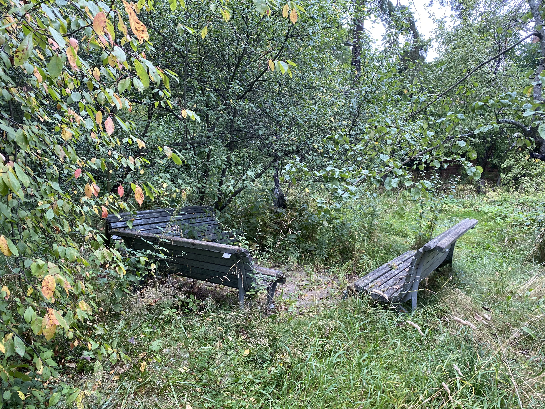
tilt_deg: -5.4
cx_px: 272
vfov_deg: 53.1
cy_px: 204
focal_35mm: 26
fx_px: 409
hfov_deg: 67.3
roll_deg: -0.9
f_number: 1.8
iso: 100
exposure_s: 1/121
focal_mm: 4.25
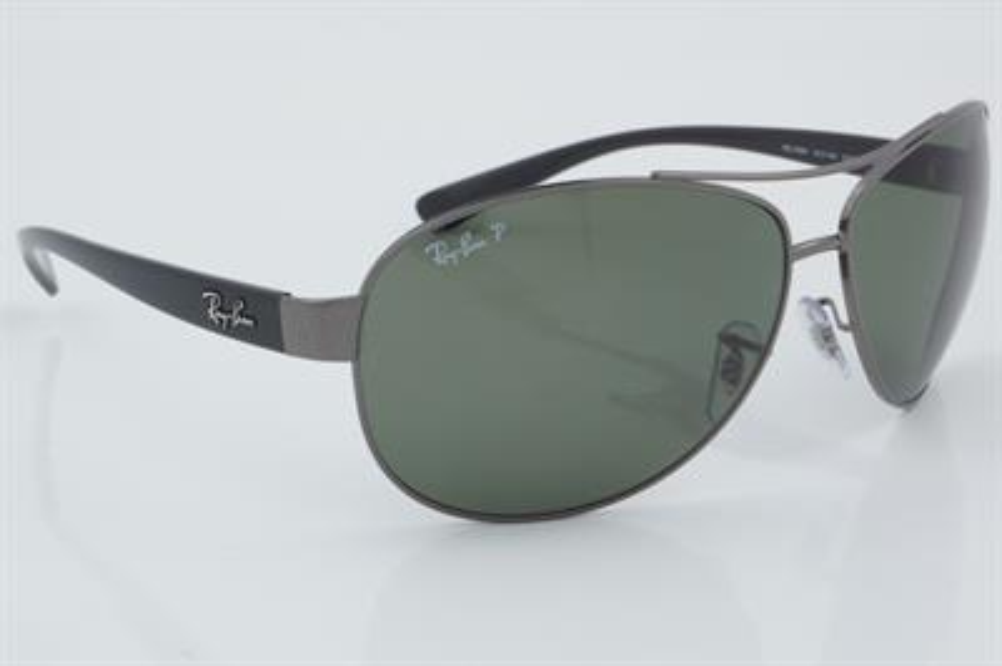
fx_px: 2294
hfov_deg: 24.6
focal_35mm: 82
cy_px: 333
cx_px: 501
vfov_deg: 16.5
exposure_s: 1/4
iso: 100
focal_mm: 55
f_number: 32
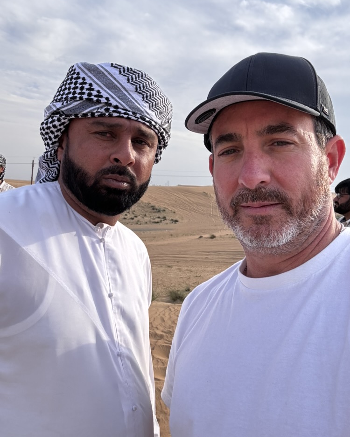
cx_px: 172
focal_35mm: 32
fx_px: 414
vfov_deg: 55.6
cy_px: 210
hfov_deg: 45.8
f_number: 1.9
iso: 25
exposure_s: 1/491
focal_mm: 2.69
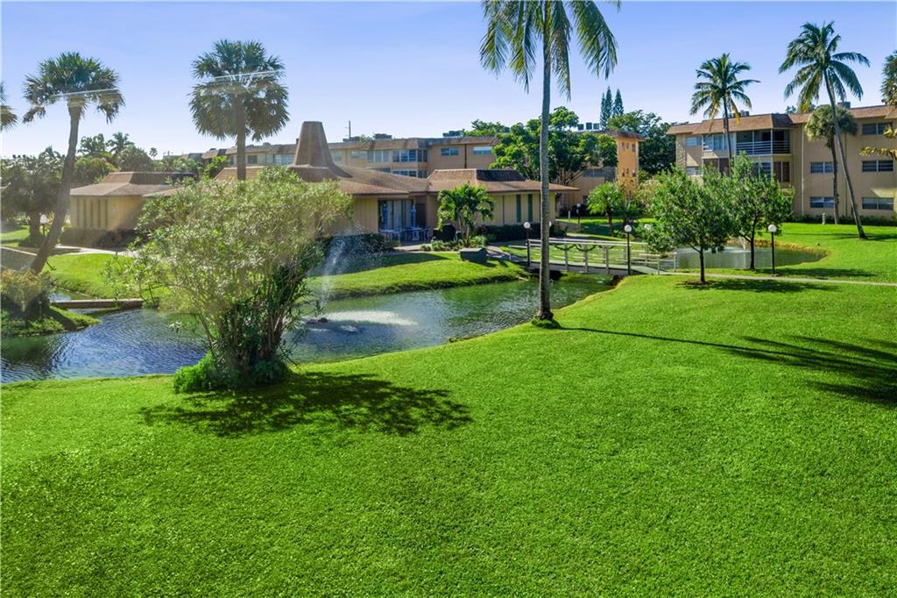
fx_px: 672
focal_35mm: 27
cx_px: 448
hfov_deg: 67.4
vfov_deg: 47.9
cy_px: 299
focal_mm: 18
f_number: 8
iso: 100
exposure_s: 1/250
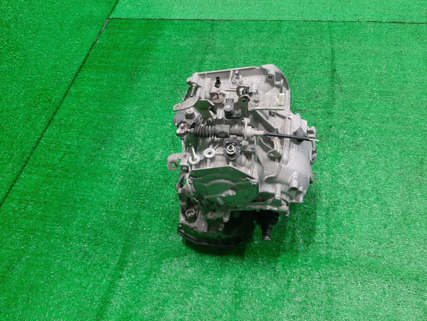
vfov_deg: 53.1
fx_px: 321
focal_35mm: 26
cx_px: 214
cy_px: 160
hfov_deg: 67.3
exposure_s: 1/50
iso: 133
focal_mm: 3.93
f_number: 1.7
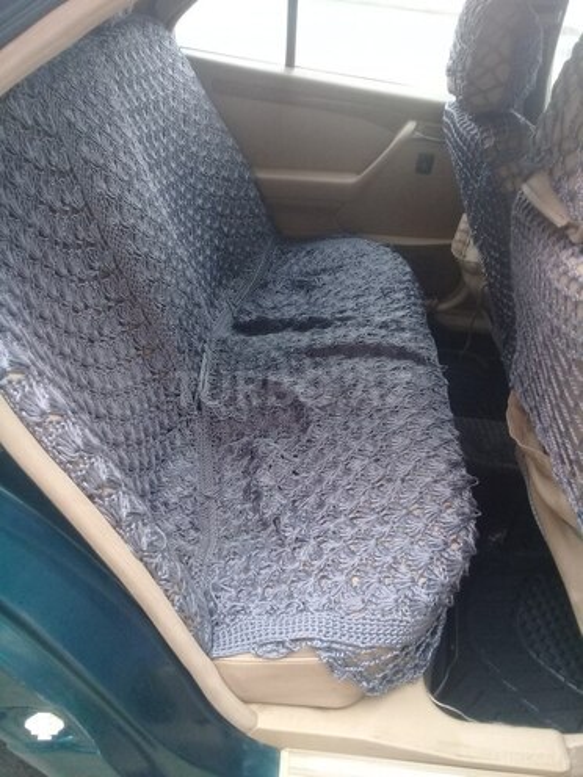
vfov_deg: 58.4
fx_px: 696
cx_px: 292
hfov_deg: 45.4
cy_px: 388
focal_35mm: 31
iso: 80
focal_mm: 3.3
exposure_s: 1/50
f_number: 2.2
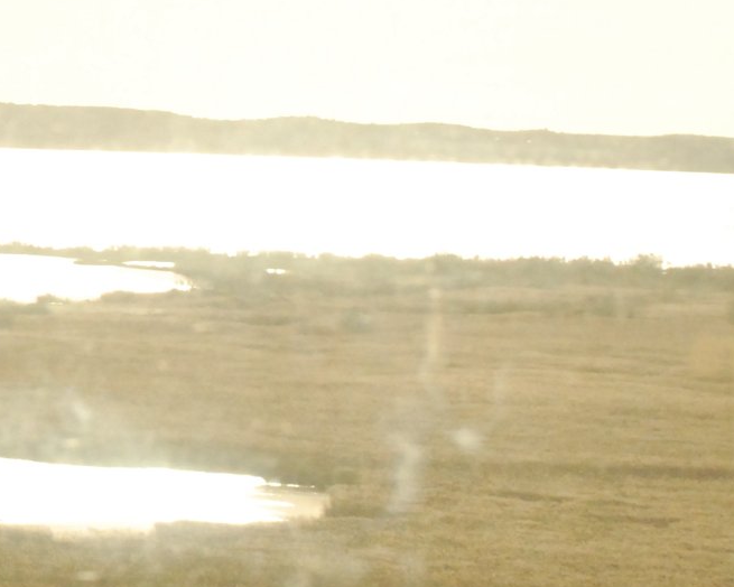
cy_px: -58
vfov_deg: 8.2
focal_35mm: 186
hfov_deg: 9.9
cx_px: -490
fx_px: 4041
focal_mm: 36
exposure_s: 1/1000
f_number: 13
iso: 1600
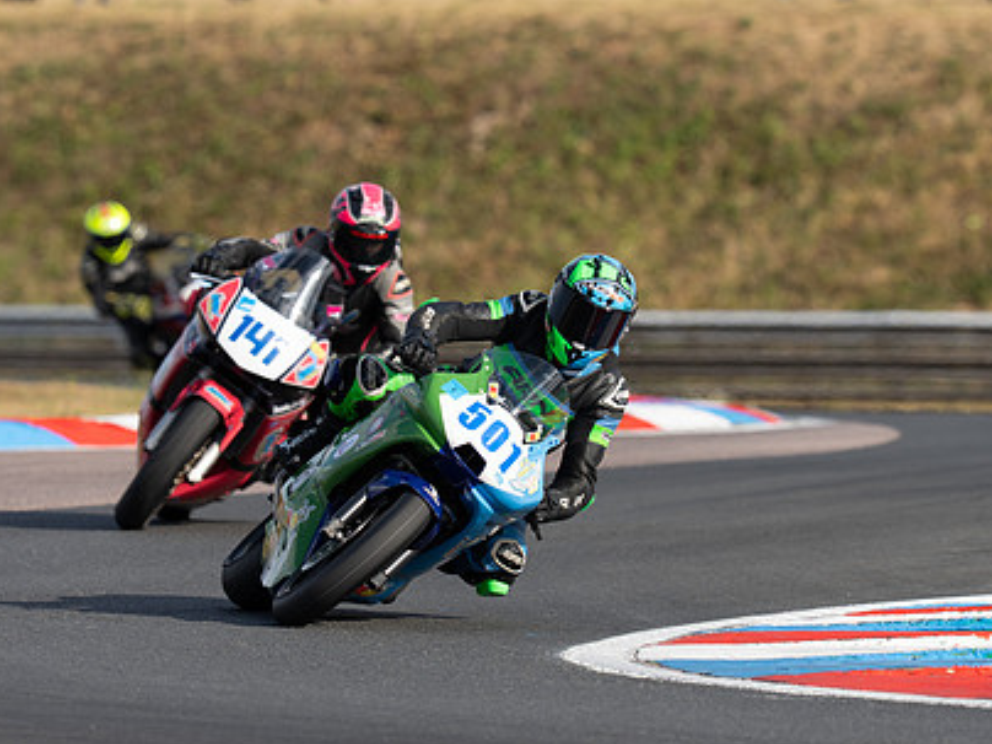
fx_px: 15819
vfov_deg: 2.7
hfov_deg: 3.6
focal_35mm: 552
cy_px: 389
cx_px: 444
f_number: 5.6
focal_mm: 400
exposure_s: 1/500
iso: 100
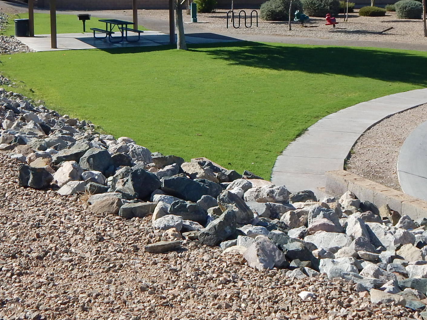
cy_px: 20
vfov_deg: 20.0
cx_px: 250
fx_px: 888
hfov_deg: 27.0
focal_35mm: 72
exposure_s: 1/400
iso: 125
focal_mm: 6.1
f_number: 6.7
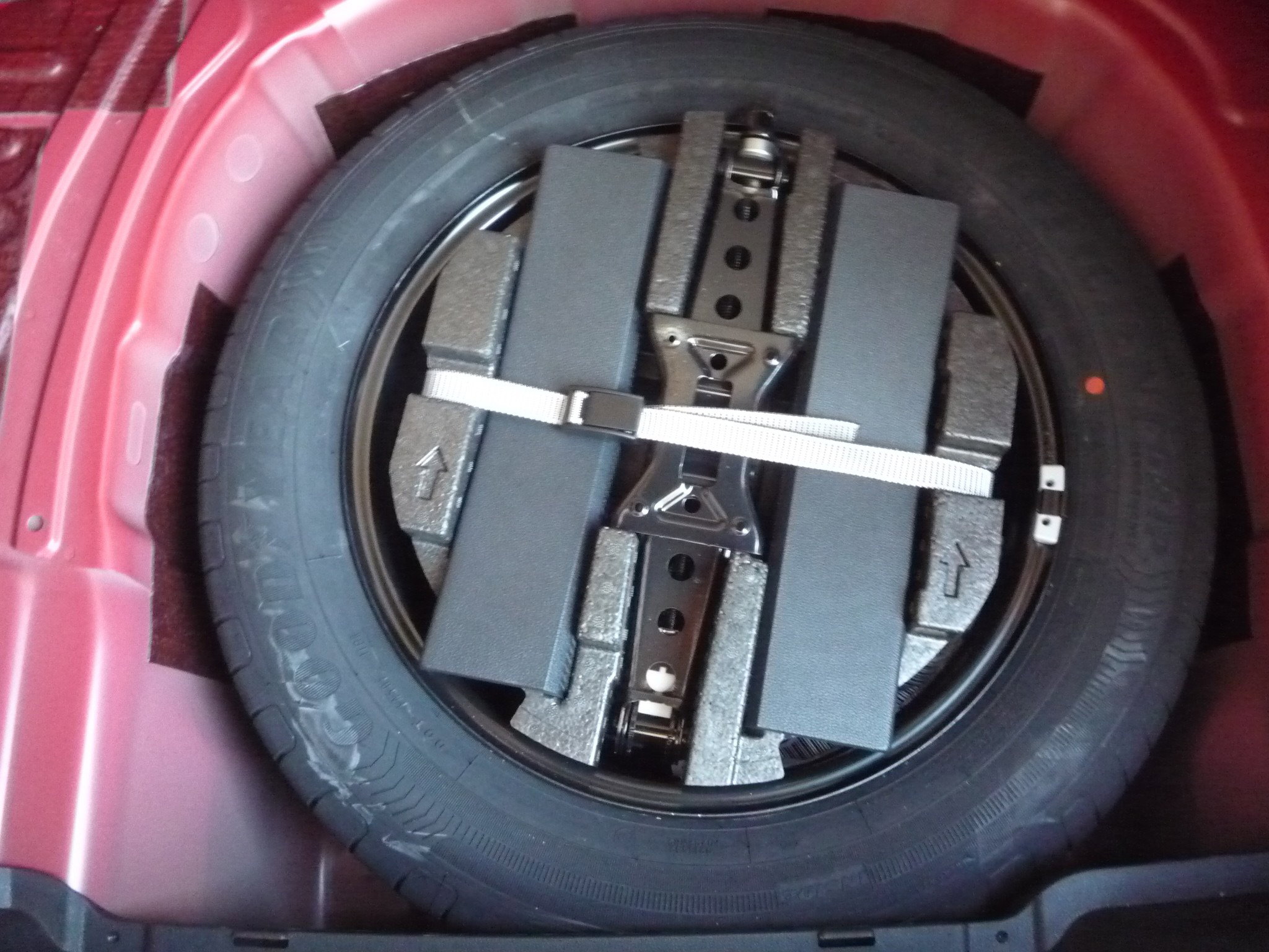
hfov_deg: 60.0
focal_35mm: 30
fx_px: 1100
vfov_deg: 46.8
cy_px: 476
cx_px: 634
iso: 800
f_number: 3.3
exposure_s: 1/10
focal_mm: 5.2
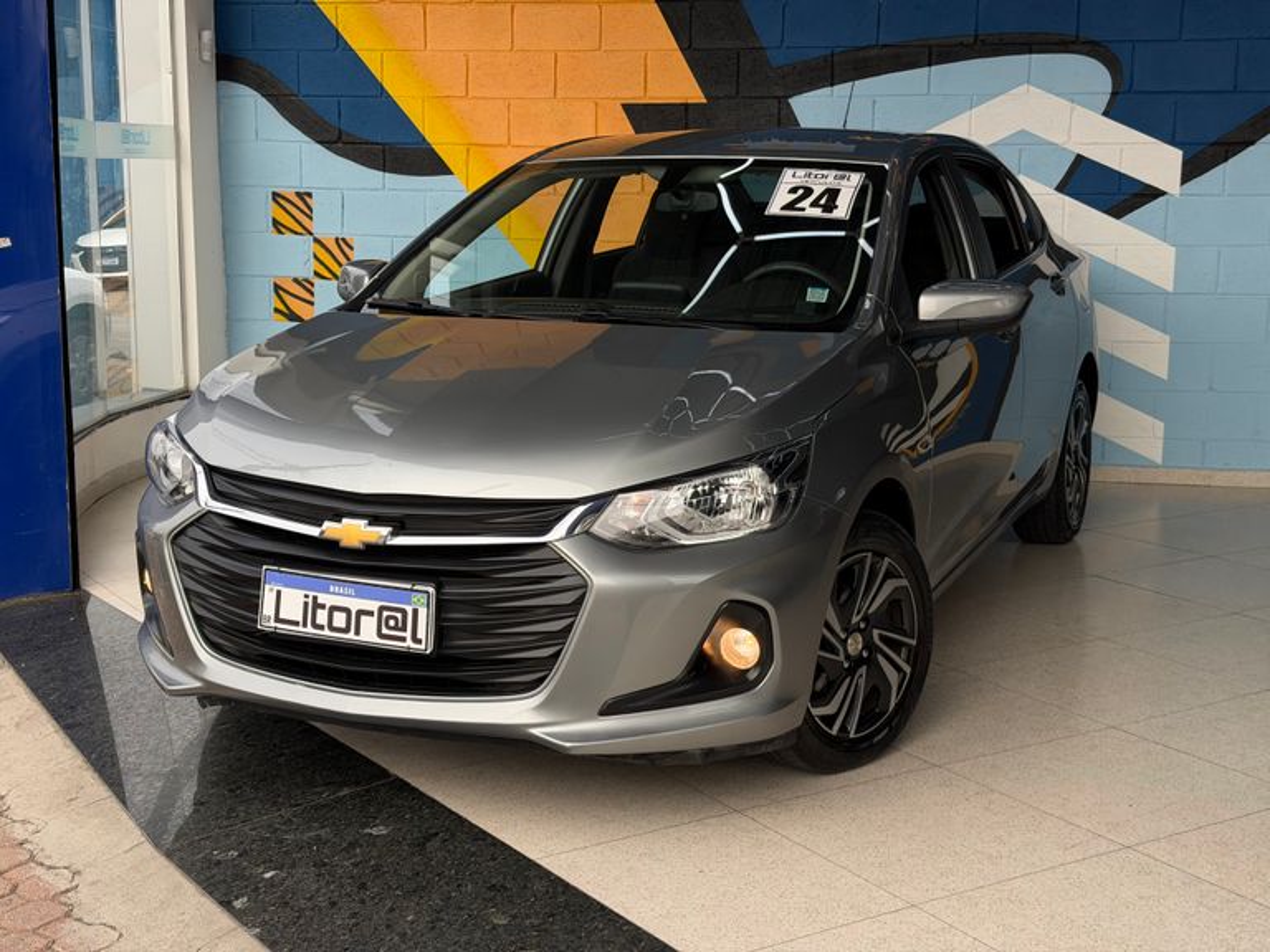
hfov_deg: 39.7
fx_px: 1761
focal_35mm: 48
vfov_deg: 30.3
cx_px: 635
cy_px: 476
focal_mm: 6.76
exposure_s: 1/1377
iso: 80
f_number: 1.78
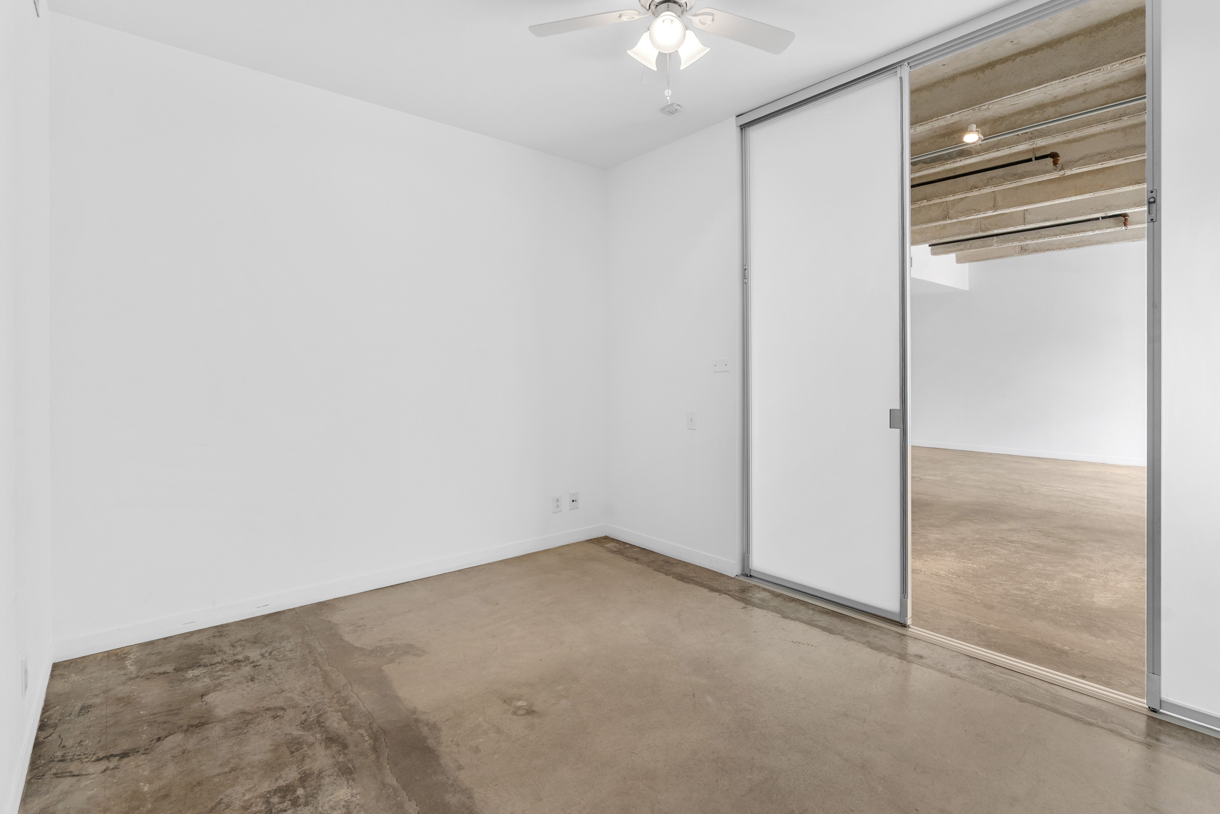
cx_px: 626
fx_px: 576
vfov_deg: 70.4
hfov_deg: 93.3
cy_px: 383
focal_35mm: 17
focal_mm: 16
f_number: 7.1
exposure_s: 1/8
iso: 320
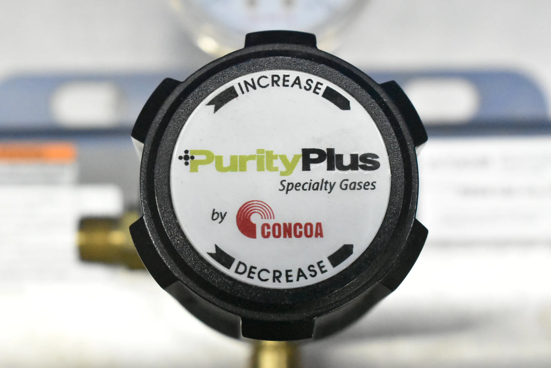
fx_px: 1264
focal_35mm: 82
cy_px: 184
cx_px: 276
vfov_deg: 16.6
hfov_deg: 24.6
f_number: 8
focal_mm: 55
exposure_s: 1/320
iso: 14400
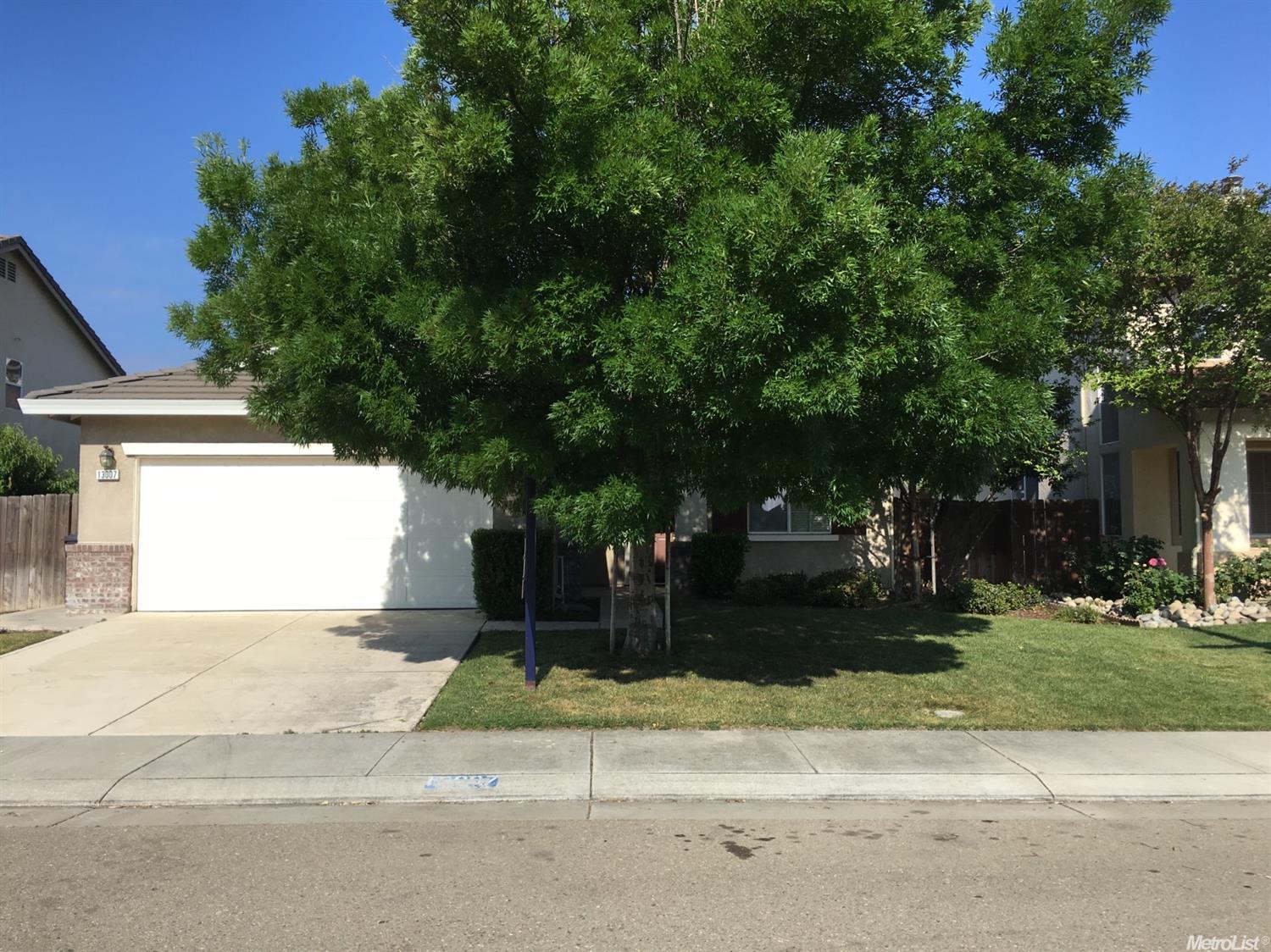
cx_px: 636
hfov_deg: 61.7
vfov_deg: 48.2
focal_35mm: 29
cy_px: 476
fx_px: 1064
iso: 25
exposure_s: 1/1451
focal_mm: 4.15
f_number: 2.2
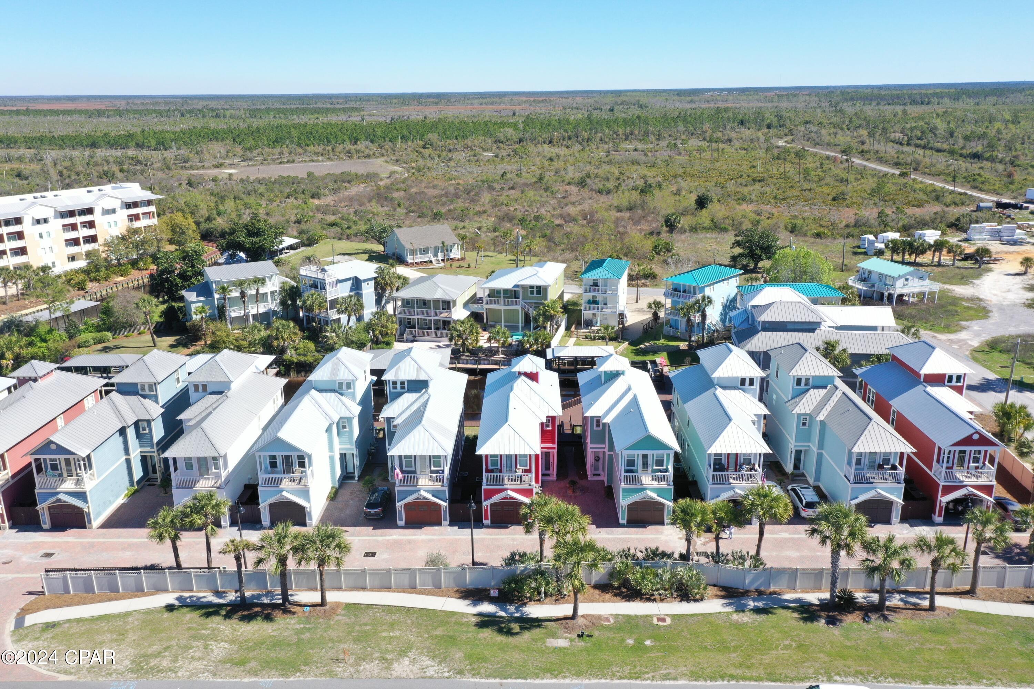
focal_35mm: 28
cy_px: 344
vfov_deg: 46.4
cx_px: 517
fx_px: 804
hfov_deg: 65.5
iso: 100
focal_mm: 10.26
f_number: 5.6
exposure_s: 1/320
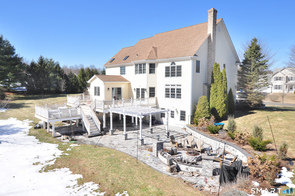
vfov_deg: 59.4
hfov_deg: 81.3
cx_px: 148
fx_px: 172
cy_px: 98
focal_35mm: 21
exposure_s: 1/400
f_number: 9
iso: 320
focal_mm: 14
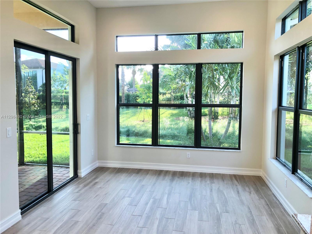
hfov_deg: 63.4
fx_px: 252
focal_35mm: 28
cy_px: 117
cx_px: 156
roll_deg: -1.0
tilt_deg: -6.4
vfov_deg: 49.7
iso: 50
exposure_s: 1/120
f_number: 1.8
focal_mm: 3.99
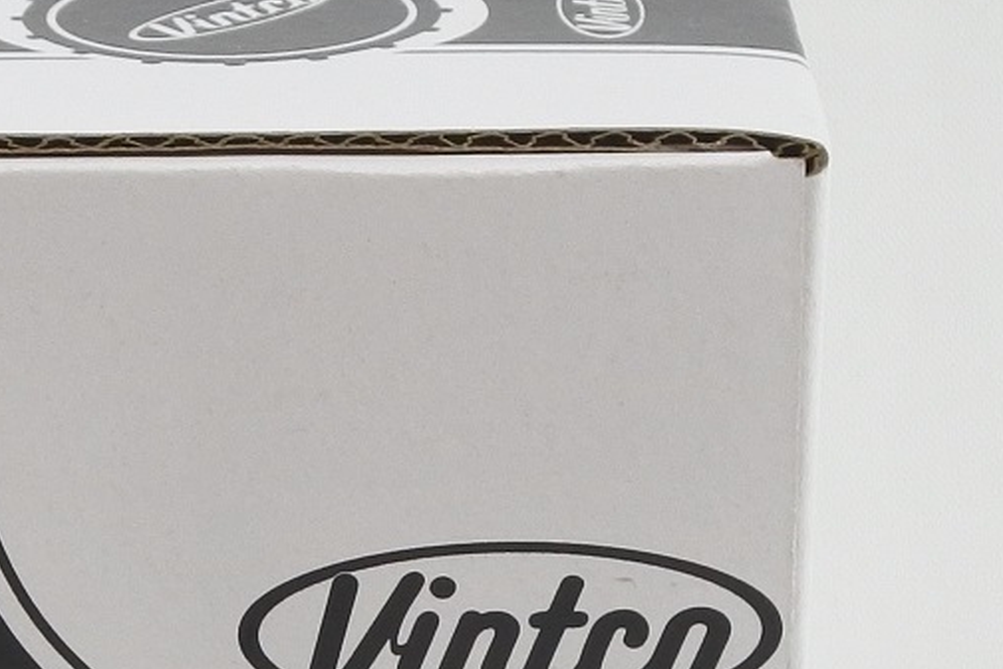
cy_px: 848
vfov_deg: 6.8
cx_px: -277
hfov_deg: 10.1
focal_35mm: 199
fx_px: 5546
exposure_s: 1/125
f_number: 4.8
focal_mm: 20.6
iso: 400
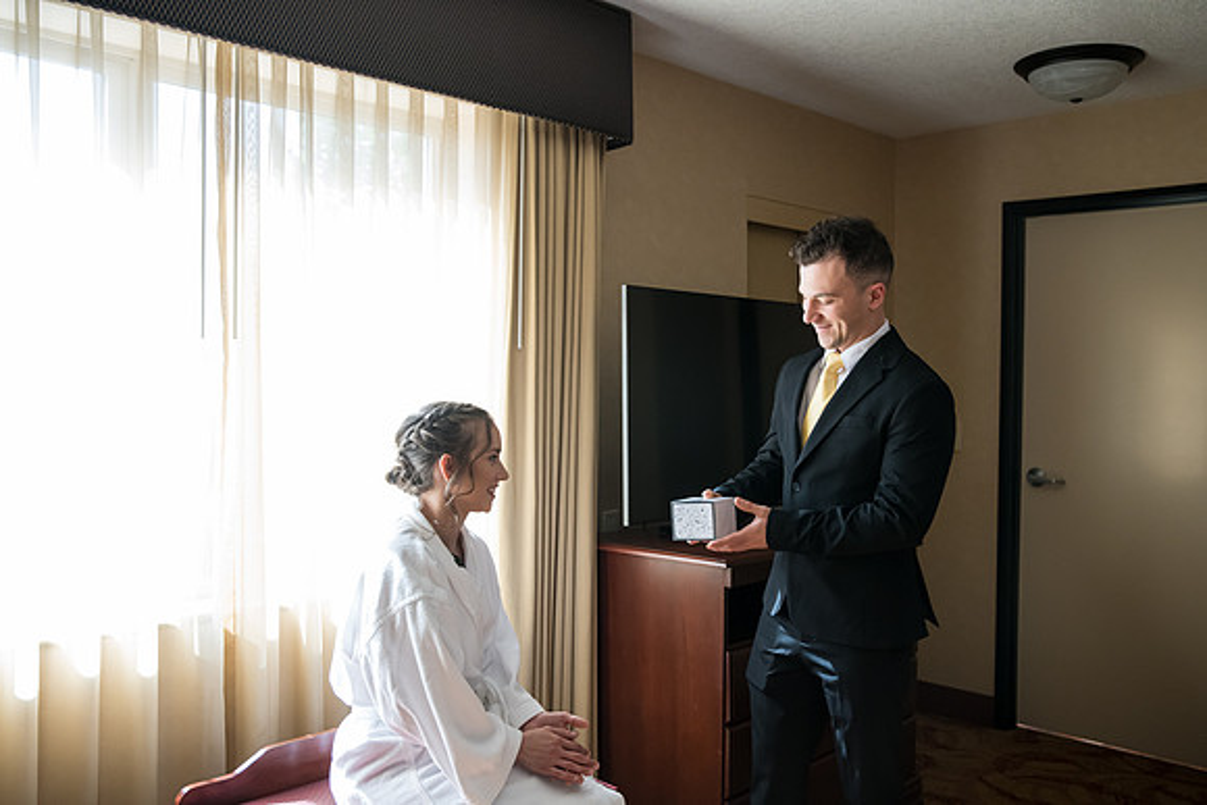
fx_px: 1140
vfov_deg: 38.9
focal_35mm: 34
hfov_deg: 55.8
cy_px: 402
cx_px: 604
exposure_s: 1/320
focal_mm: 34
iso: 2000
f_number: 4
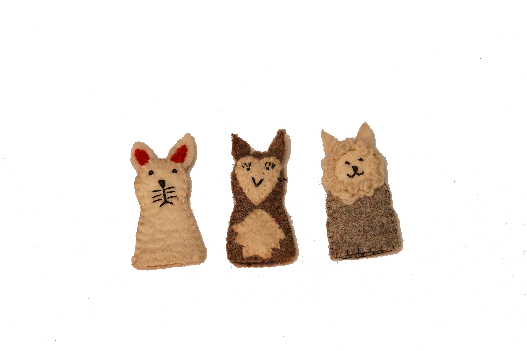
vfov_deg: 18.2
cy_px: 176
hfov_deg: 27.0
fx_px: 1098
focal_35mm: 75
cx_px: 264
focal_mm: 50
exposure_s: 1/200
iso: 200
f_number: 3.2
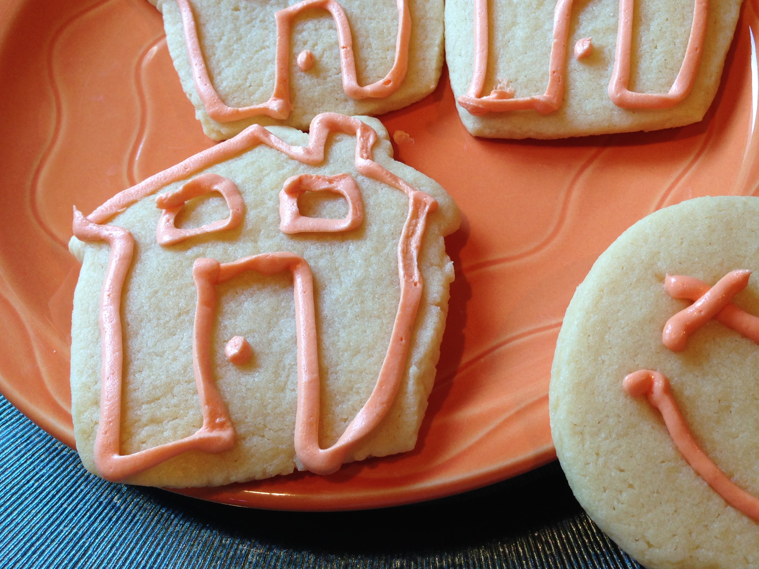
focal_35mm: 44
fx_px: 965
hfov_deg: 42.7
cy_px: 198
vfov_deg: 32.6
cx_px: 466
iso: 50
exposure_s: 1/24
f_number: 2.4
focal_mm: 4.12
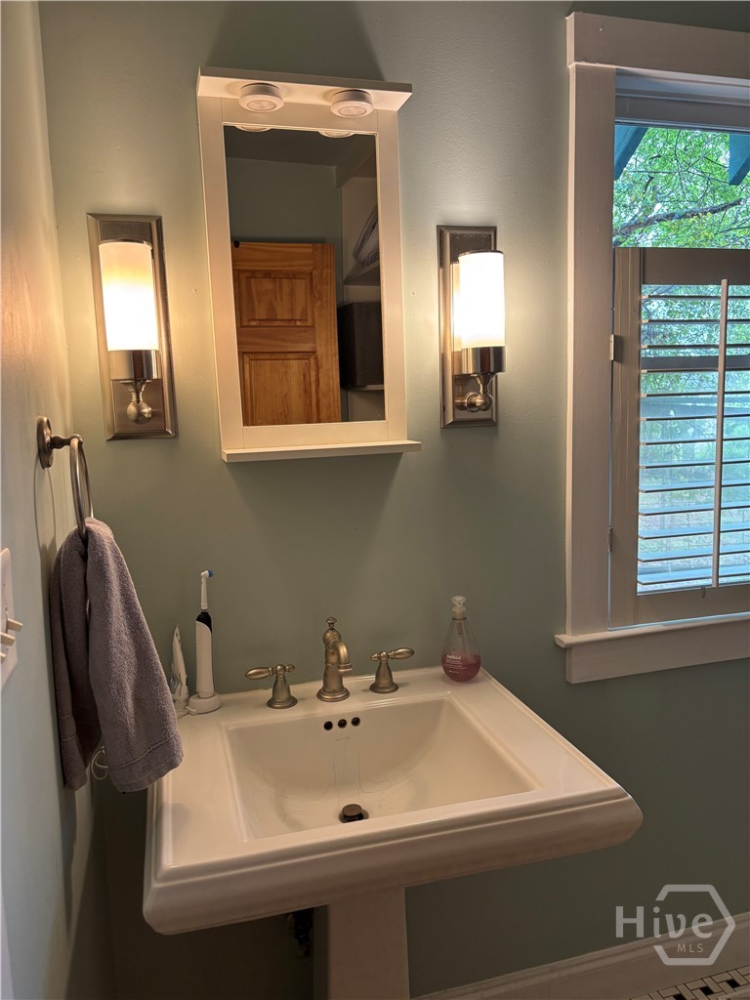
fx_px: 751
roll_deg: +0.6
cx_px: 375
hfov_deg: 53.1
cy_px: 500
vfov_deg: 67.3
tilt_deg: -9.2
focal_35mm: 26
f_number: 1.6
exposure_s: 1/60
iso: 125
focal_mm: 5.96
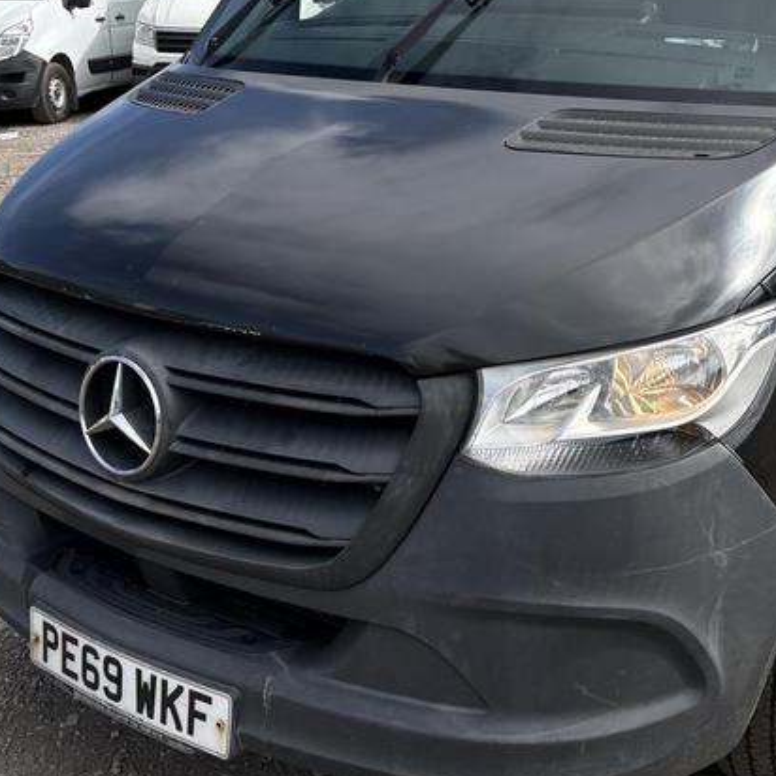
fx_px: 1268
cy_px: 215
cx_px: 486
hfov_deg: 33.9
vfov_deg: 33.5
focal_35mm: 50
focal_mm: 5.96
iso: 50
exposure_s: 1/2747
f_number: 1.6
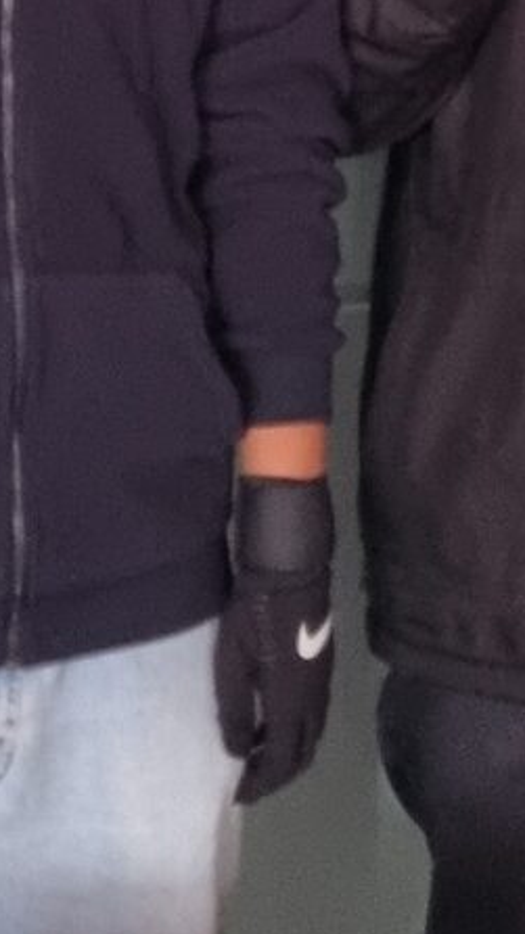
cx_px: 521
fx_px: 2899
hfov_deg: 10.3
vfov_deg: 17.4
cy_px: -224
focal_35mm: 117
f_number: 1.8
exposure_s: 1/50
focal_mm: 6.7
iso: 500
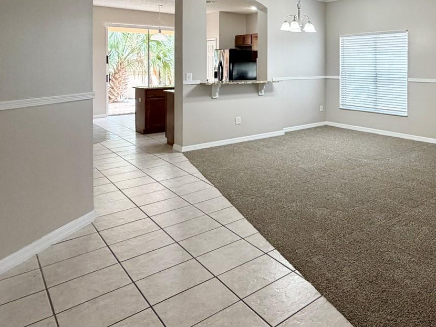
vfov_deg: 48.5
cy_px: 67
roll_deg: +0.7
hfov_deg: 54.7
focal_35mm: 27
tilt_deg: -0.1
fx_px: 340
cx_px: 410
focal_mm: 2.22
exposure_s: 1/120
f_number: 2.2
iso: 320
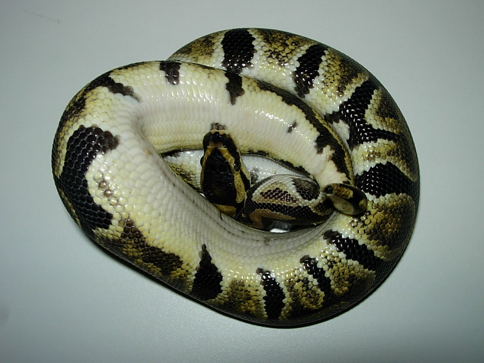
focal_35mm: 38
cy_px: 182
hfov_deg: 49.0
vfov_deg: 37.7
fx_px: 531
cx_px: 242
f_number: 4.8
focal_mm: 7.8
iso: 79
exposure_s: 1/64
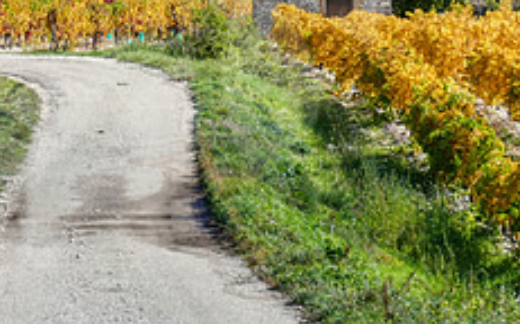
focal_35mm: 215
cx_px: 104
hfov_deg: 9.7
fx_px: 3045
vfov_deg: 6.1
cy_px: -62
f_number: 3.8
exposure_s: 1/800
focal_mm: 30.7
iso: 125
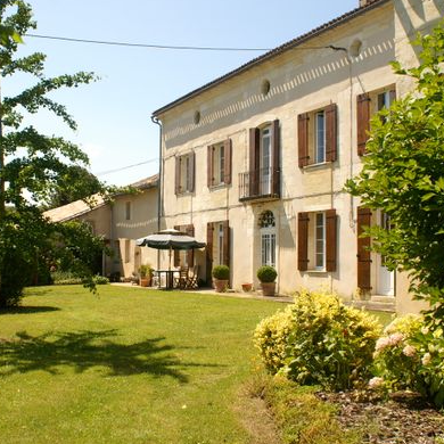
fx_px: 682
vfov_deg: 36.1
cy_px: 219
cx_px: 161
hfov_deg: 35.8
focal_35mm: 47
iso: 100
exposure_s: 1/160
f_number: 9
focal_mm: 24
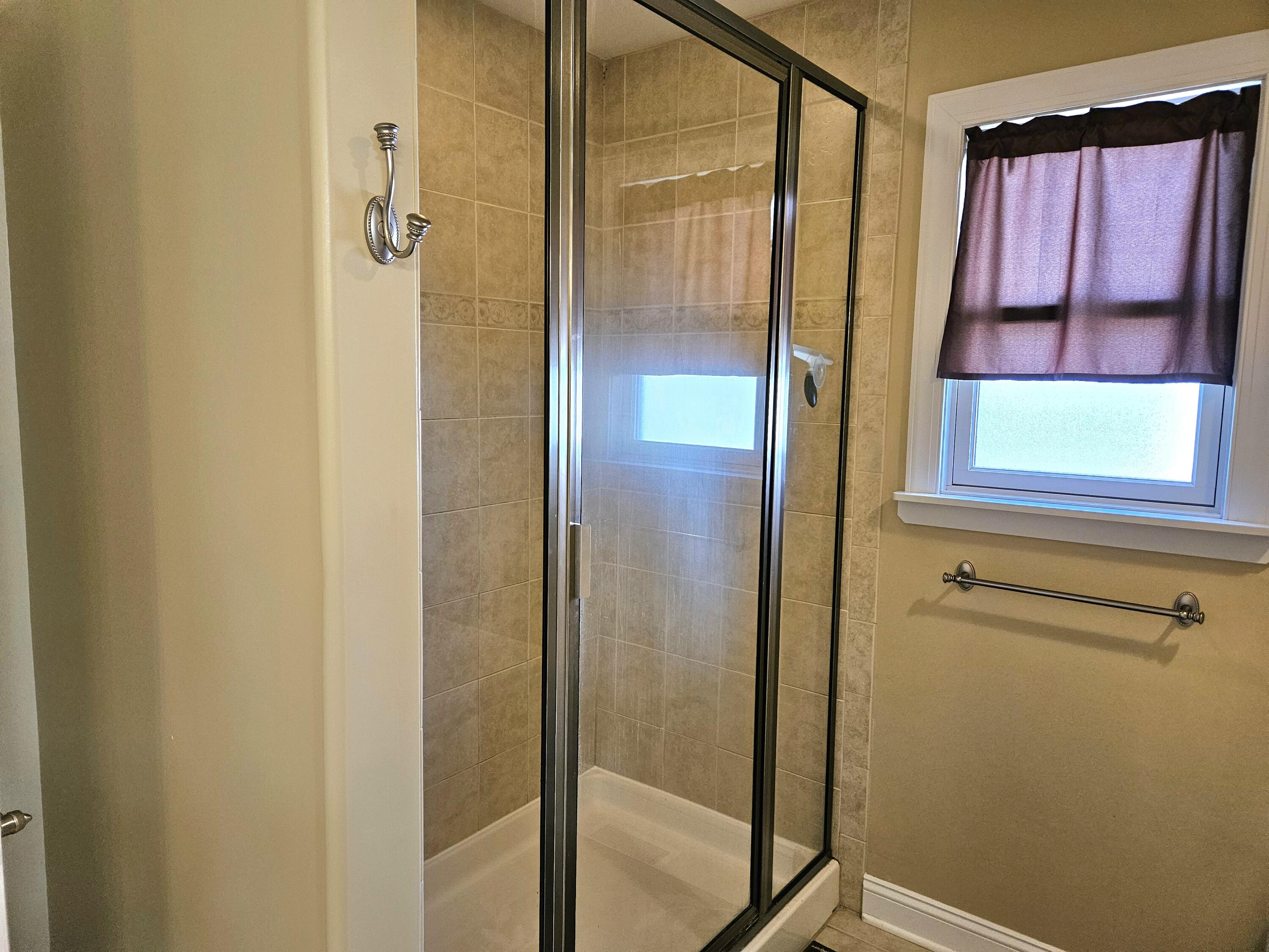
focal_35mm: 23
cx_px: 634
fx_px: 843
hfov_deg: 73.9
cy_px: 476
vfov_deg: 58.9
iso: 250
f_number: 1.8
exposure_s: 1/120
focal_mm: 5.4
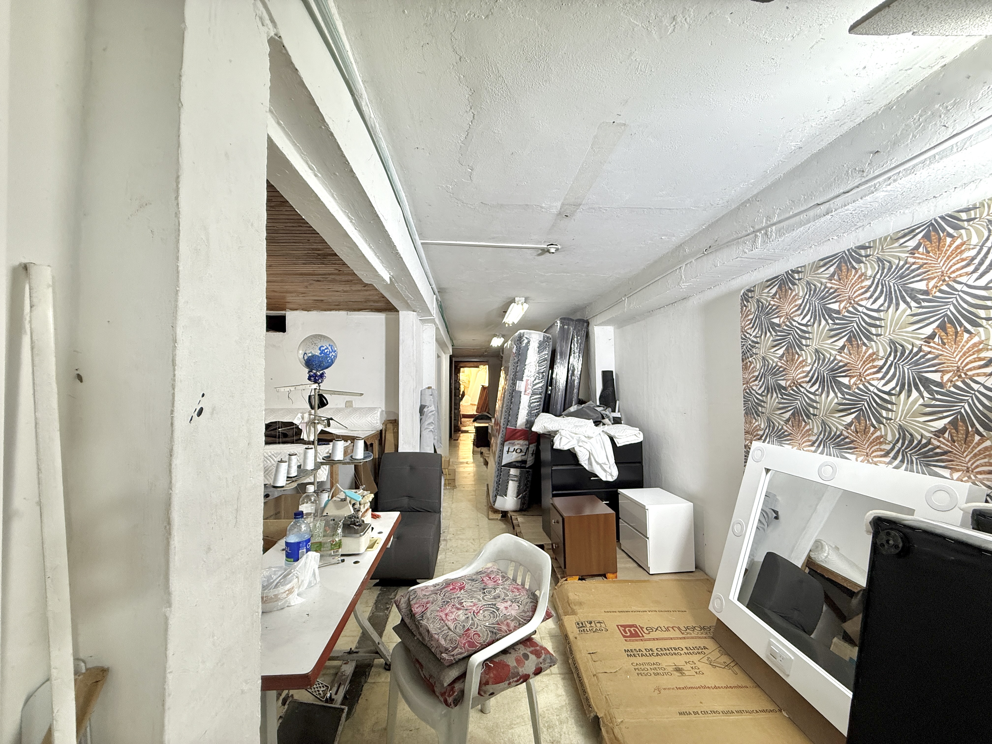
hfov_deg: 102.1
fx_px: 401
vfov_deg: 85.7
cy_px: 372
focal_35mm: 14
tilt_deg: +2.3
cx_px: 496
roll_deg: +0.1
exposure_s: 1/120
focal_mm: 2.22
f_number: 2.2
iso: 200
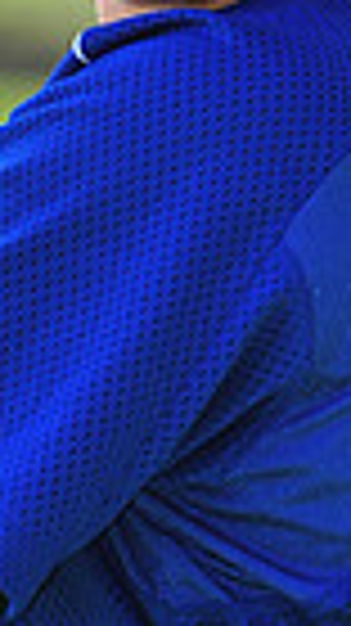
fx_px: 14438
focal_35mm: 871
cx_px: 180
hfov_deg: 1.4
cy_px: -284
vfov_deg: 2.5
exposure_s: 1/500
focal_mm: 200
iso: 200
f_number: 4.5
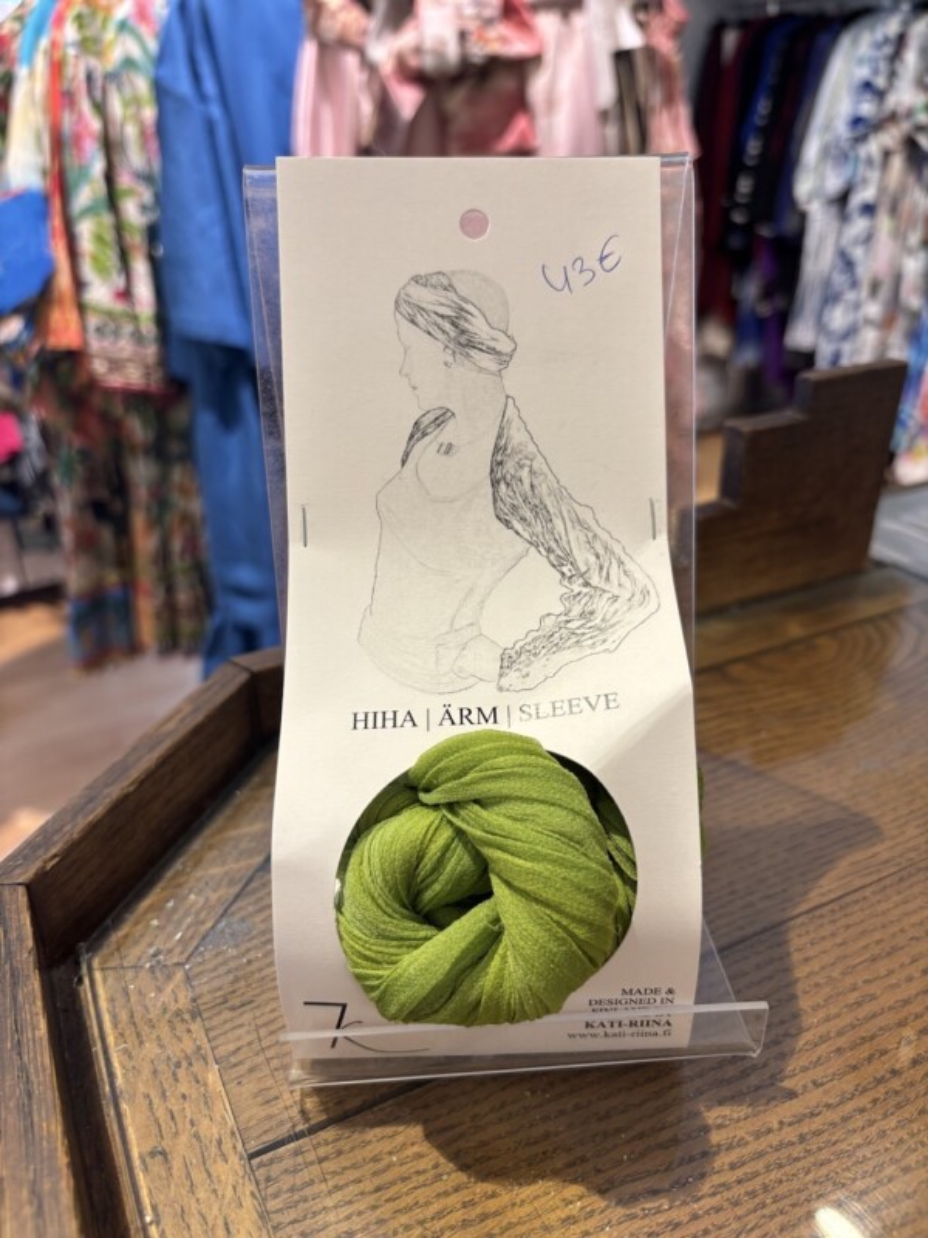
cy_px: 619
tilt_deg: -27.0
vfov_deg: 67.3
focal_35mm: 26
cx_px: 464
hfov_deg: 53.1
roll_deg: +0.8
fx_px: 929
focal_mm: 5.96
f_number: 1.6
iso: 125
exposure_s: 1/100
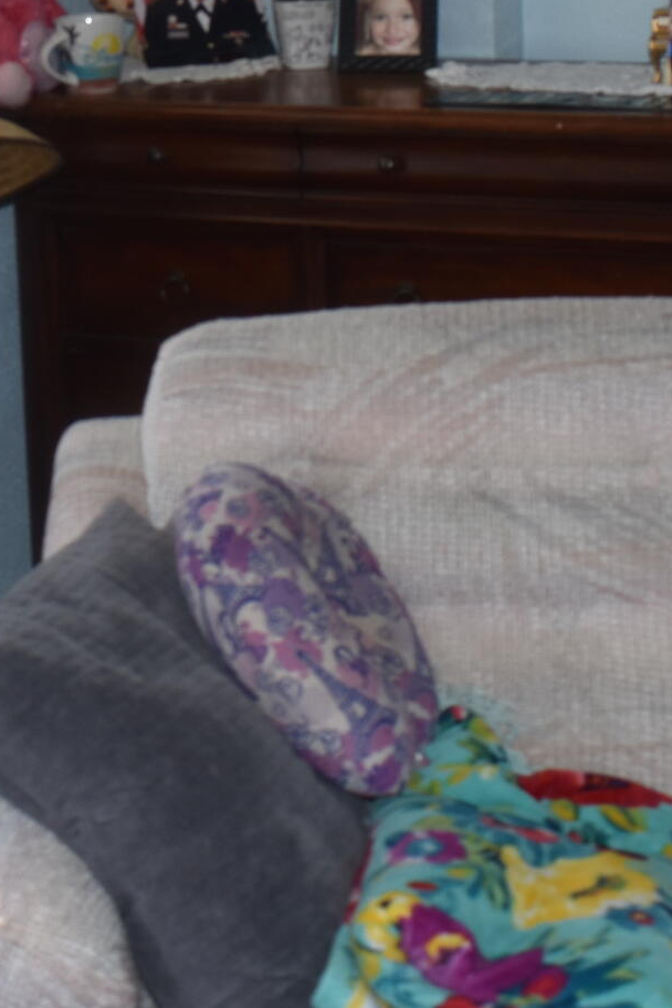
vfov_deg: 19.4
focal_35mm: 104
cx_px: 36
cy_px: 103
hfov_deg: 13.1
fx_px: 2902
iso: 160
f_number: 5.6
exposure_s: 1/125
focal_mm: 21
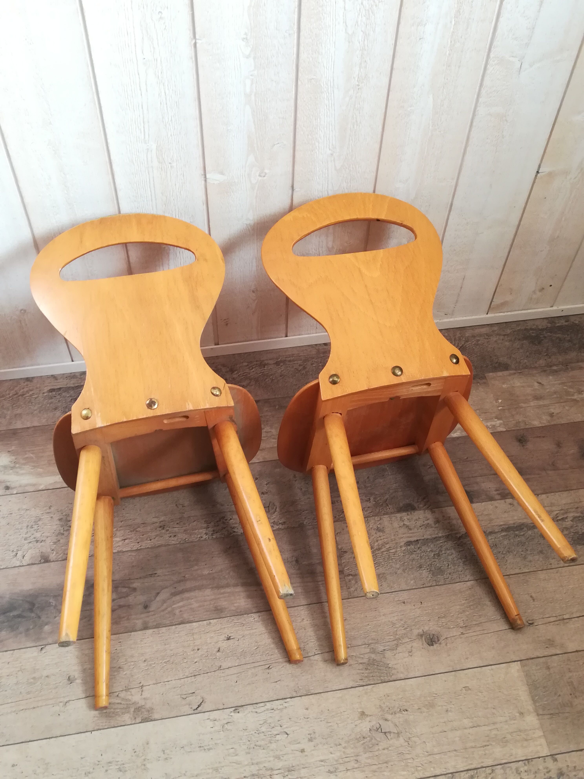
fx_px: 742
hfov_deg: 42.9
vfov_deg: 55.4
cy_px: 390
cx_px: 292
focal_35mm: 33
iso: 160
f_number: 2.2
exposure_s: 1/33.3
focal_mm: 3.83
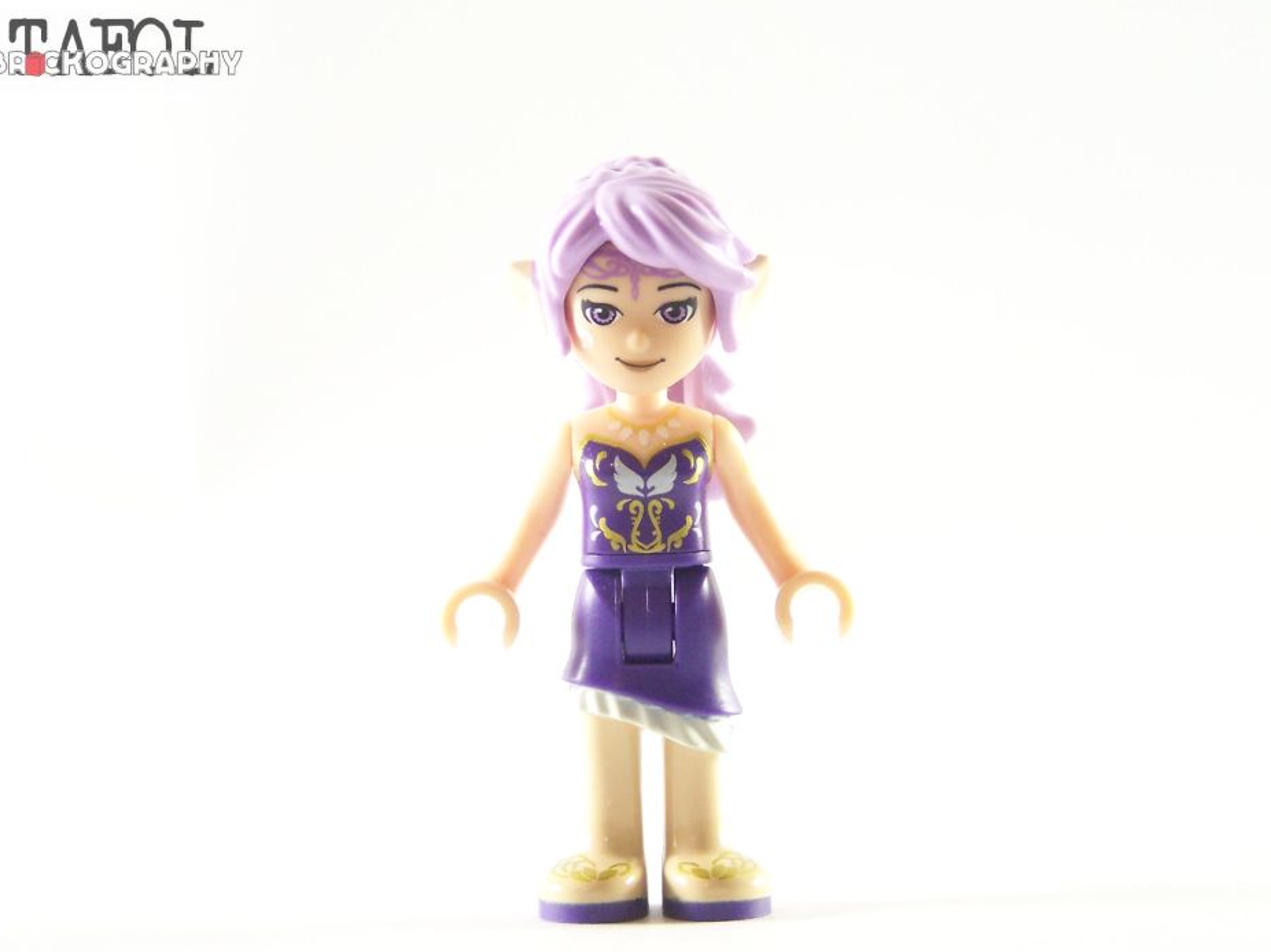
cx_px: 666
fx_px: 3818
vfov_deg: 14.2
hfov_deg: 18.9
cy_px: 517
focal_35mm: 104
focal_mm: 15.6
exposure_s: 1/20
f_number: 3.2
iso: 200
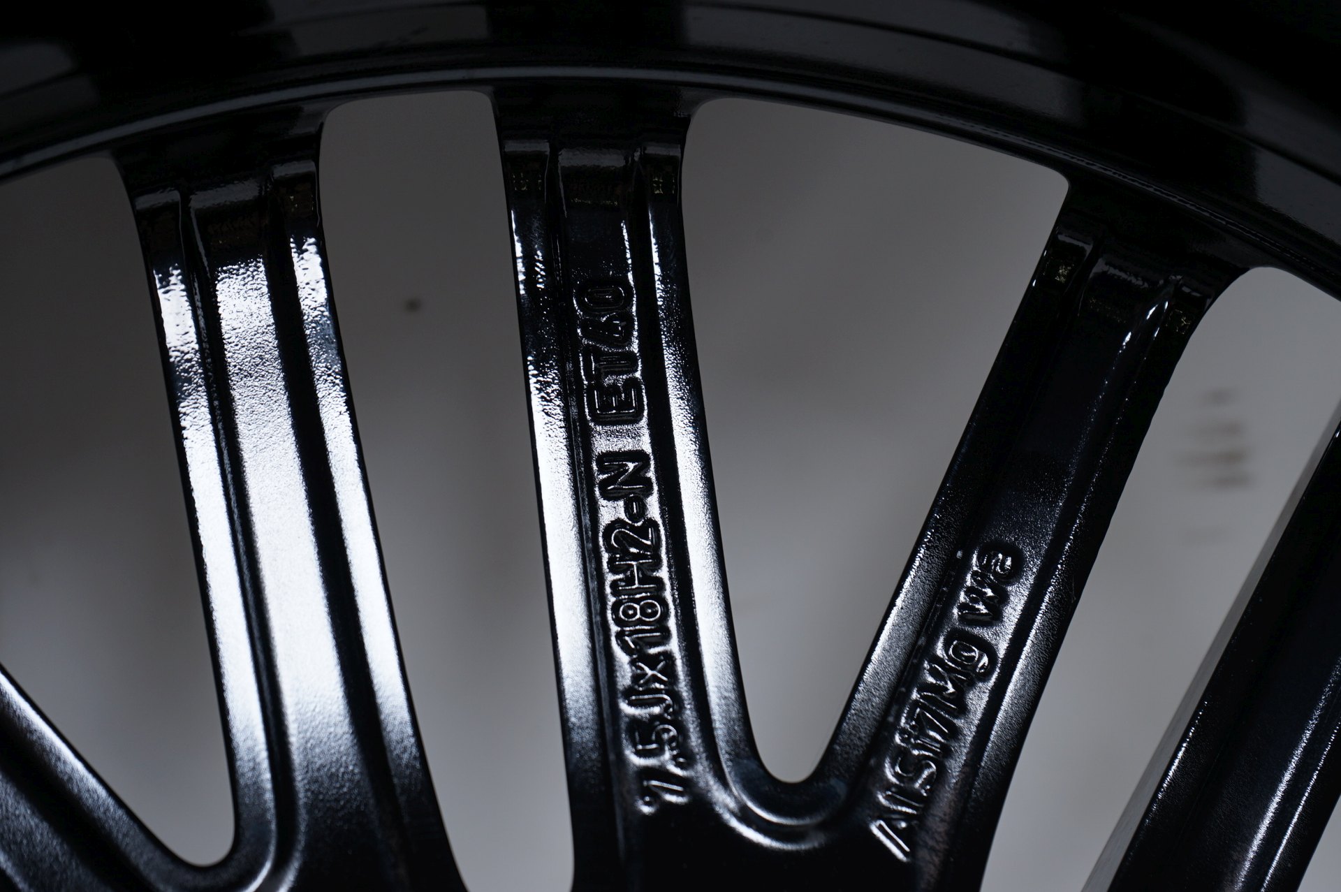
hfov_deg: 28.9
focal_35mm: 70
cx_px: 670
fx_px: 2605
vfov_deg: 19.4
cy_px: 446
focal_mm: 70
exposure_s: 1/125
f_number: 7.1
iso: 250
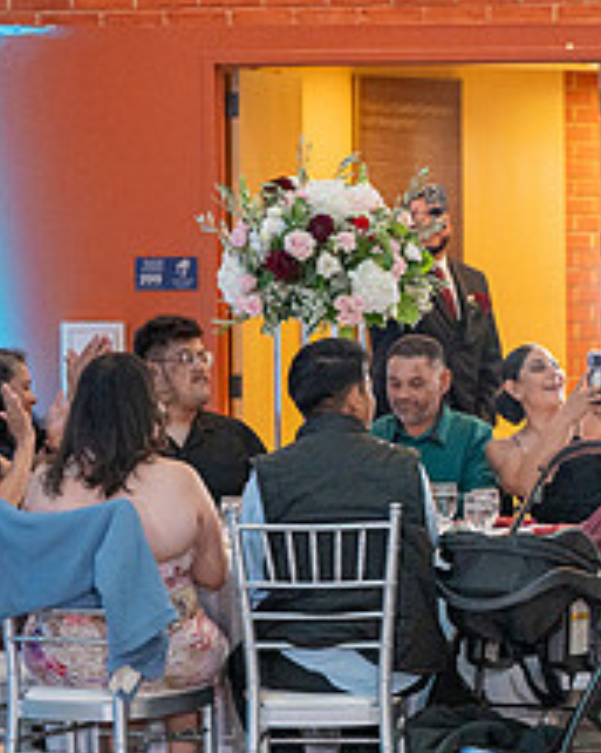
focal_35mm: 178
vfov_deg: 10.8
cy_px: 438
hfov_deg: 8.4
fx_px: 3960
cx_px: 977
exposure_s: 1/200
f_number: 3.2
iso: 1600
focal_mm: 70
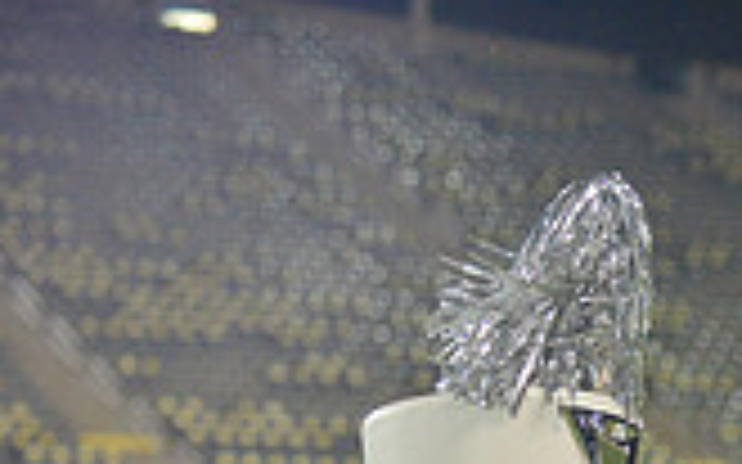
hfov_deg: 8.4
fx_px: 5054
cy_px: 1000
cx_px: 623
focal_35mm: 250
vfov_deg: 5.1
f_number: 5.6
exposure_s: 1/500
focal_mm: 90
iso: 2000
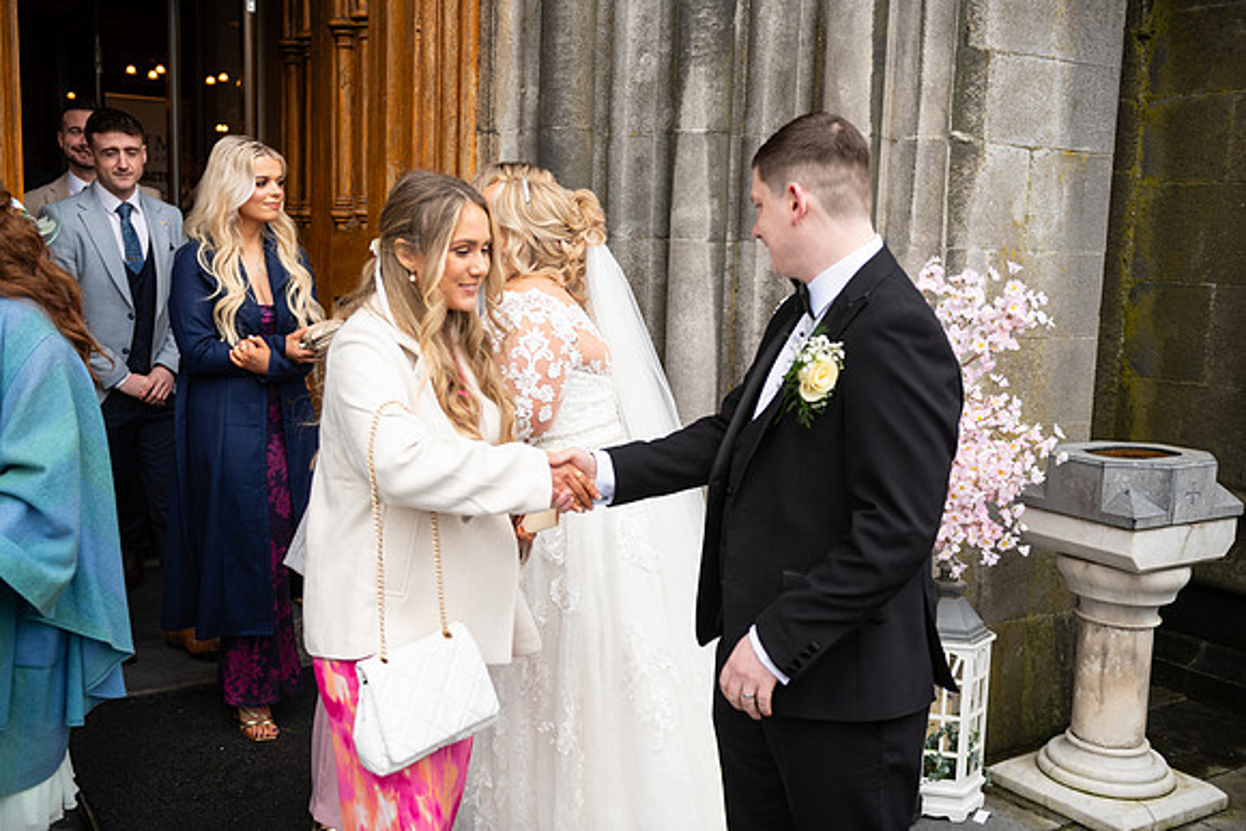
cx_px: 623
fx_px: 1246
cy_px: 416
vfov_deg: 36.9
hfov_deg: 53.1
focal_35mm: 36
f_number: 3.5
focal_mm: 36
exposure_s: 1/160
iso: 125
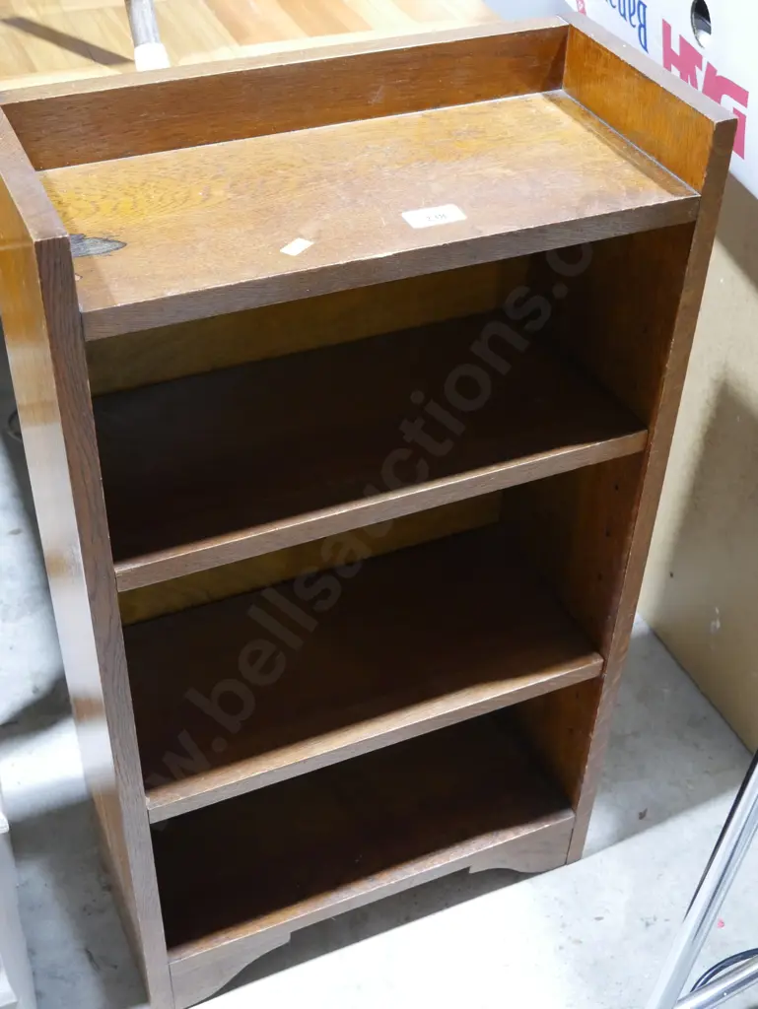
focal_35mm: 46
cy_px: 504
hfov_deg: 31.5
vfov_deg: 41.2
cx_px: 379
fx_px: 1342
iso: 2500
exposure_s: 1/60
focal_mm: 23
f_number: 5.6
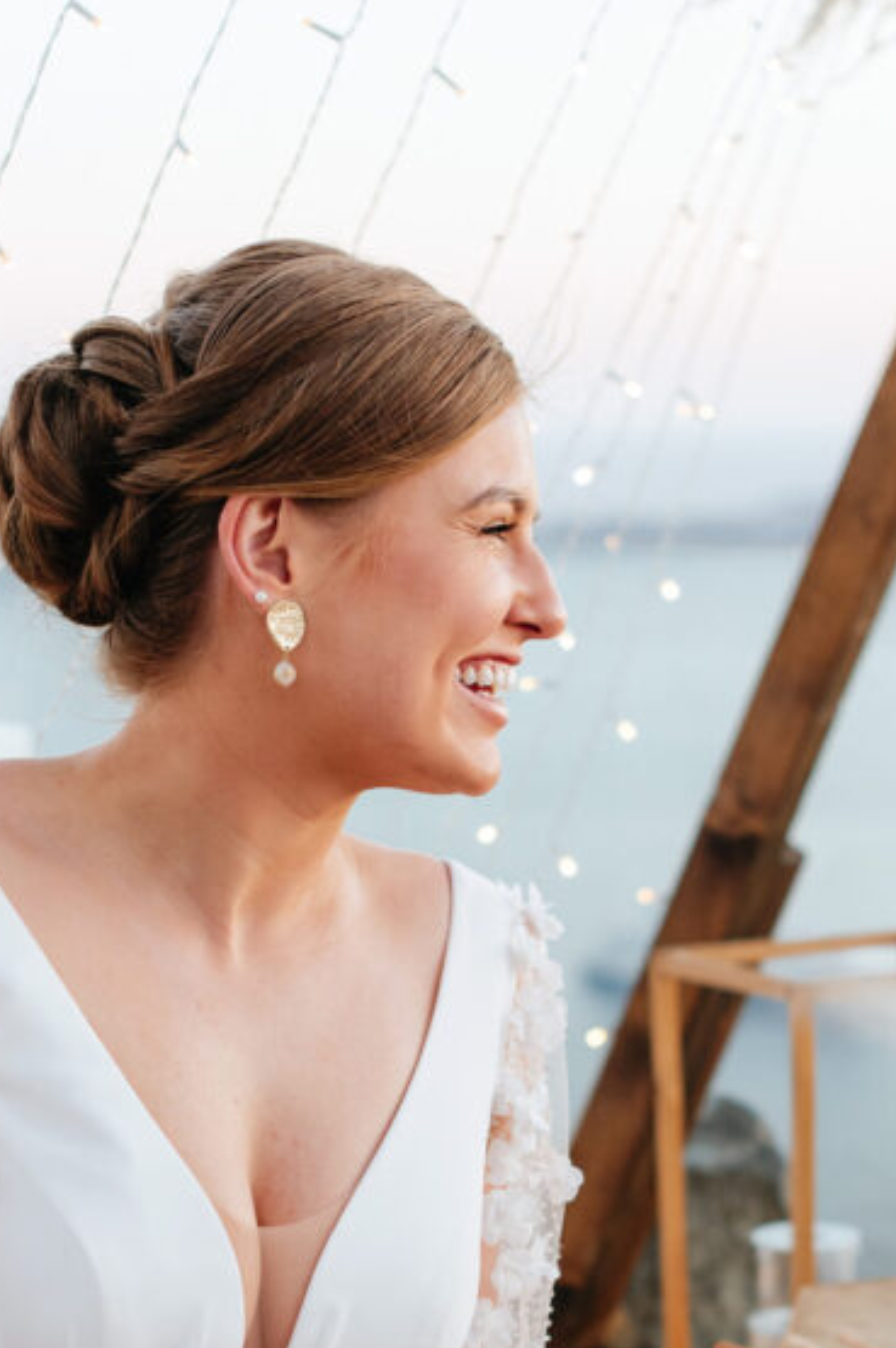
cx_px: 452
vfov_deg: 19.4
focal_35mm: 104
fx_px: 3890
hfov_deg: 13.1
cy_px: 1103
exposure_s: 1/100
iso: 320
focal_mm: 50
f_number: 2.8
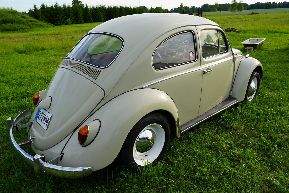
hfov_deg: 67.4
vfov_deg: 47.9
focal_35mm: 27
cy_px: 96
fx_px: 217
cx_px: 144
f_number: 6.3
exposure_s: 1/100
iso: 100
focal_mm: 27
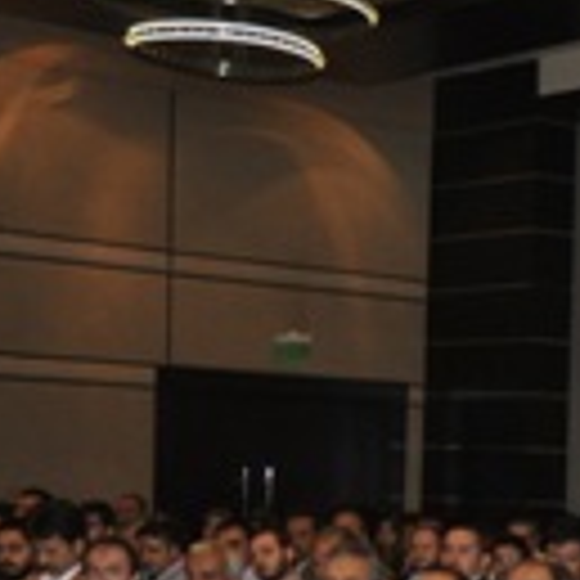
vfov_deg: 14.3
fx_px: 2265
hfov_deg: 13.7
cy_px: 620
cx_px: 863
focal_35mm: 119
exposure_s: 1/60
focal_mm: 27
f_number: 3.8
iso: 800
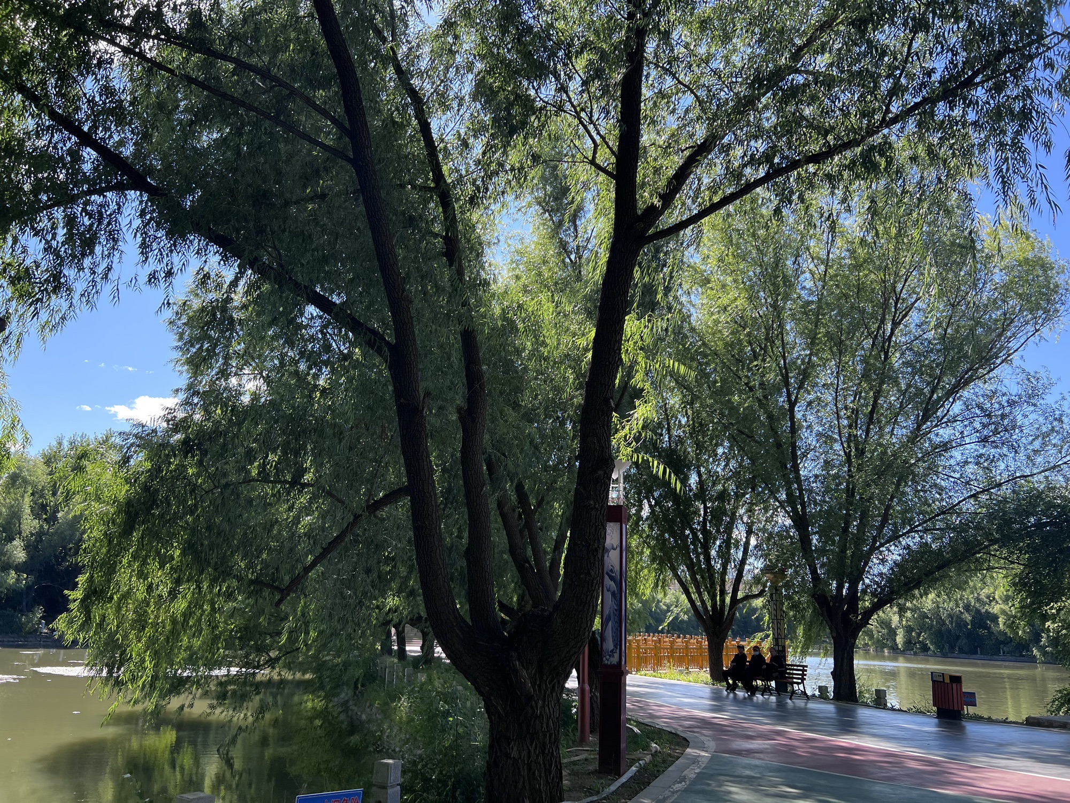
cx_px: 535
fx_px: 804
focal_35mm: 26
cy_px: 402
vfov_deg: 53.1
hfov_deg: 67.3
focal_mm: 5.7
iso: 50
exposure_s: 1/791
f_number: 1.5
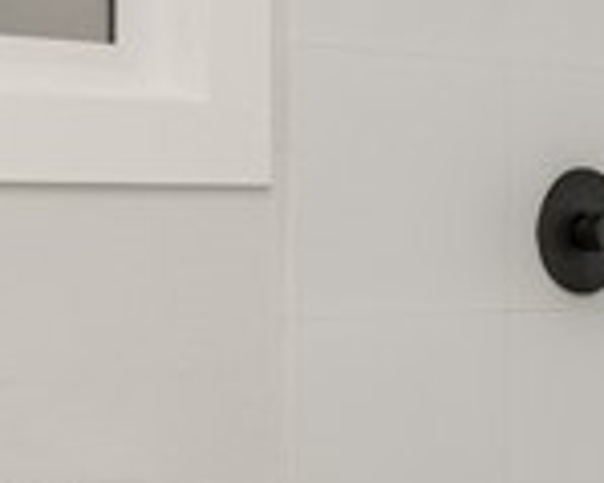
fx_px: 1840
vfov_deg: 14.9
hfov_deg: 18.6
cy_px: 209
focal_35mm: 103
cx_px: 211
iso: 100
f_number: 5.6
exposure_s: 1/160
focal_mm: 16
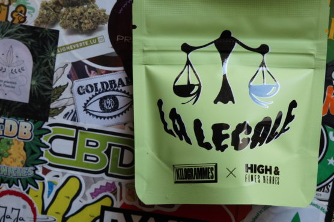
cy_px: 101
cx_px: 221
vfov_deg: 28.2
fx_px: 442
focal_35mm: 48
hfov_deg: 40.9
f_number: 7.1
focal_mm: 23
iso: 800
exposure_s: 1/200
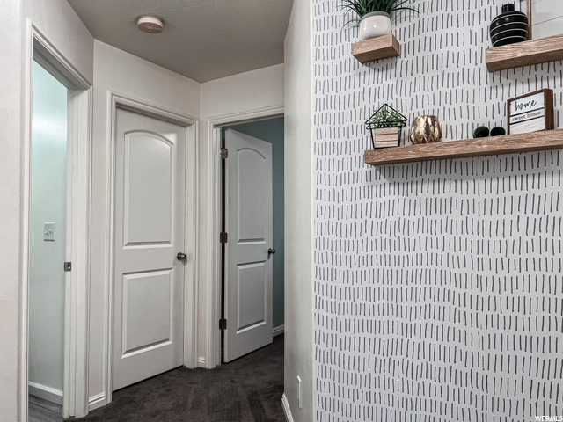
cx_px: 282
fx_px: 423
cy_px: 211
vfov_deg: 53.1
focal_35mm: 26
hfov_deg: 67.3
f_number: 1.5
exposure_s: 1/120
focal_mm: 5.7
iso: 80
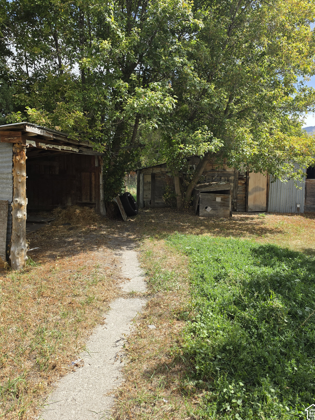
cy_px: 207
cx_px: 162
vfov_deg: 71.6
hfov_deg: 56.8
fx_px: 291
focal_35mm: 24
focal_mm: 6.5
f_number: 1.4
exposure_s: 1/2945
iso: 64
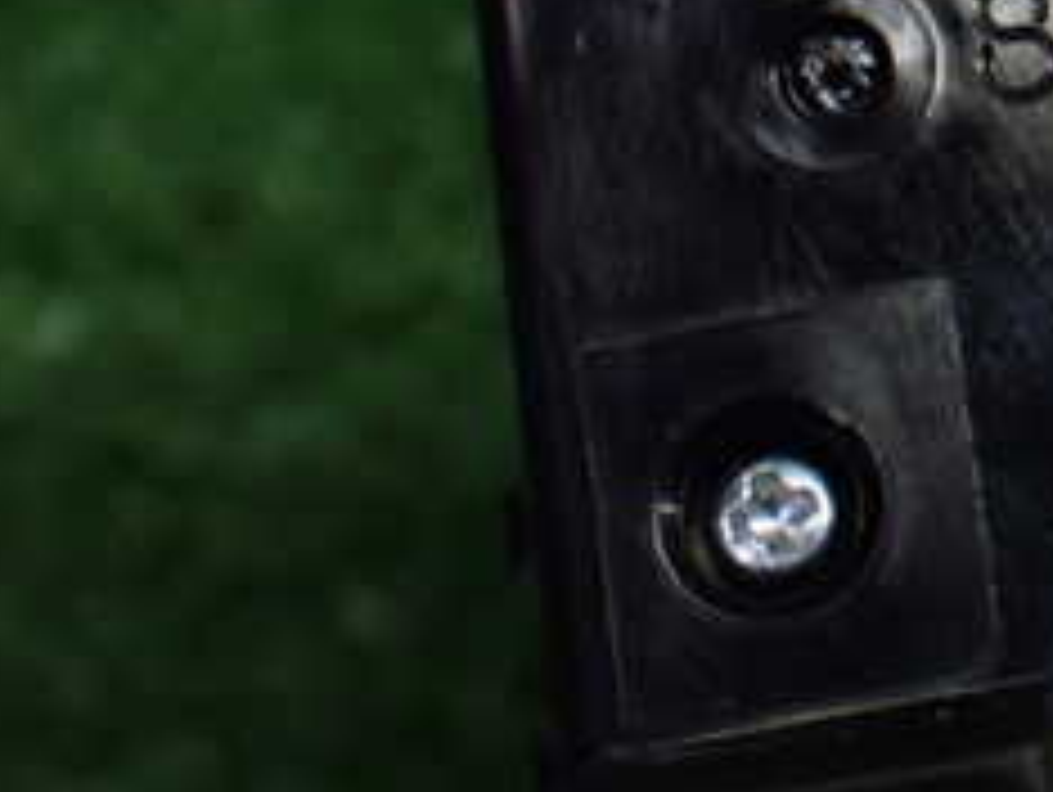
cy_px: -58
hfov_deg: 14.8
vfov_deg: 11.4
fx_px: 3898
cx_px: 1314
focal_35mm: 128
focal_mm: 9.01
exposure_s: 1/200
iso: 800
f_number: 3.2
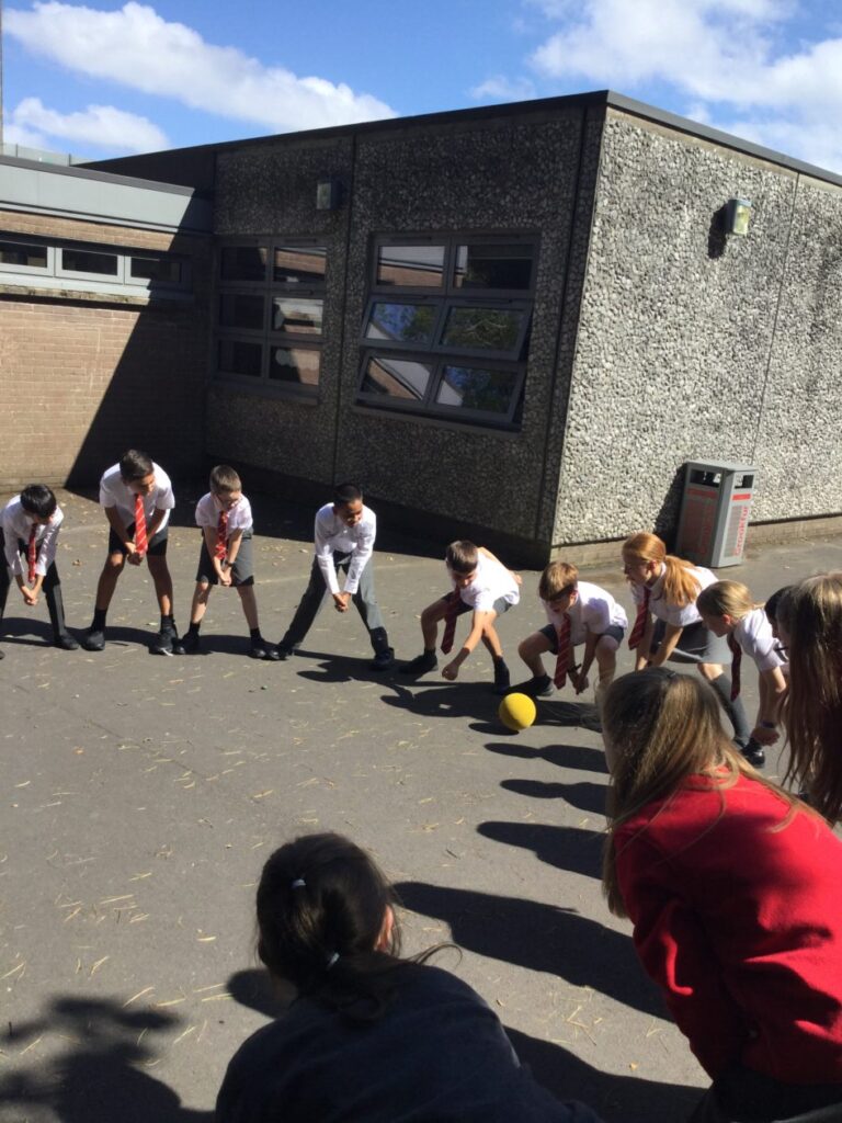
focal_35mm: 31
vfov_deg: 58.4
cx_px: 421
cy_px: 562
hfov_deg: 45.4
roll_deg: -3.0
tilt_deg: -12.5
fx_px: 1005
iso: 25
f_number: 2.4
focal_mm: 3.3
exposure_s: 1/831
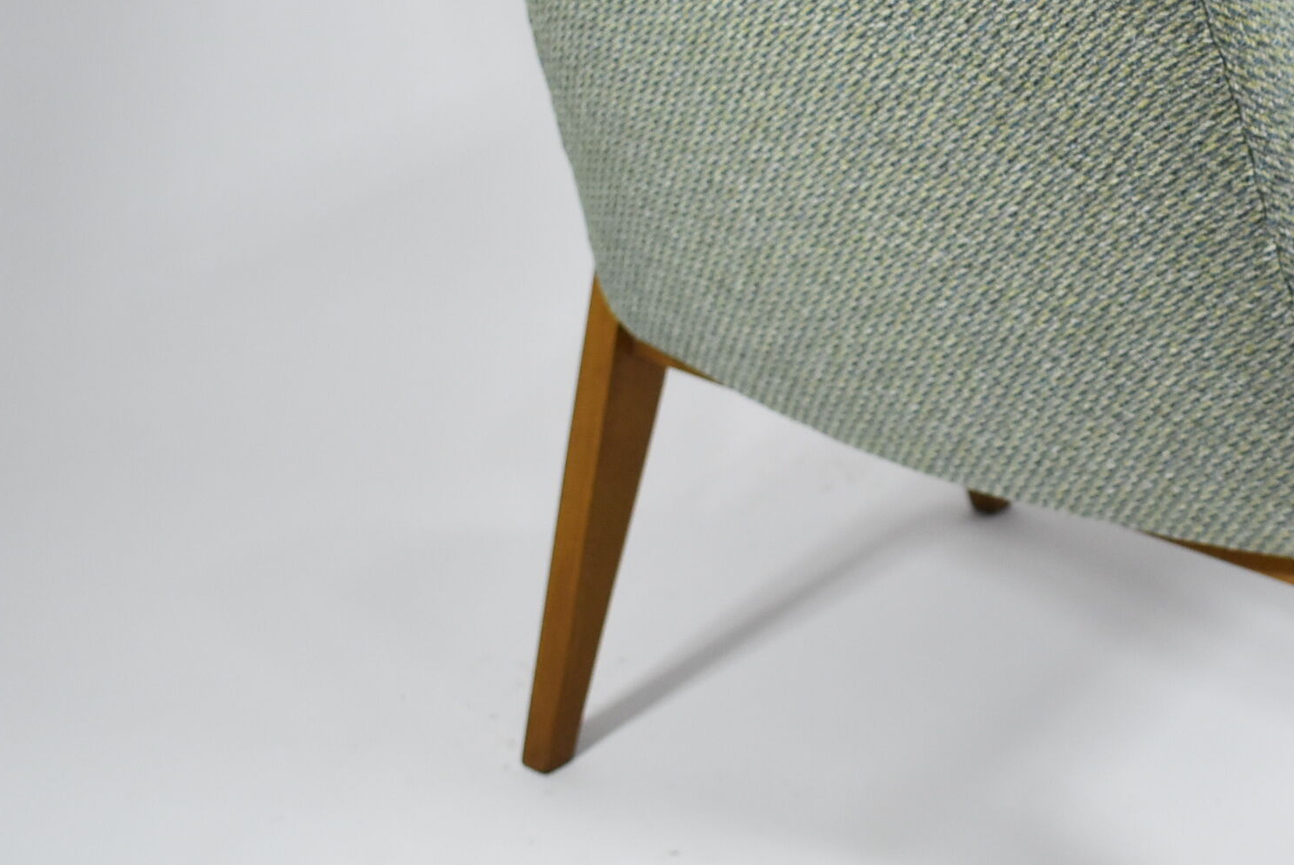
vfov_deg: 17.3
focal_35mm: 79
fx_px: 2841
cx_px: 1217
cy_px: 309
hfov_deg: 24.7
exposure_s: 1/125
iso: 1000
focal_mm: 26
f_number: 4
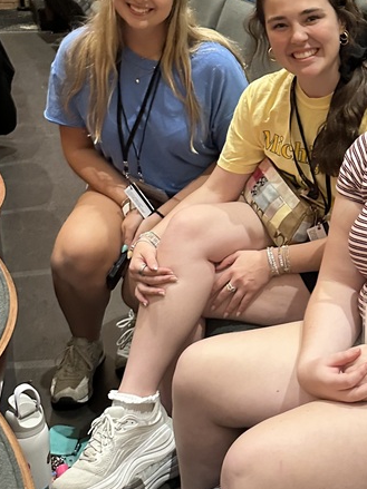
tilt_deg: -19.0
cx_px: 389
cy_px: 185
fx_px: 792
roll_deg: -4.4
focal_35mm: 56
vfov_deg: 34.2
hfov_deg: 24.6
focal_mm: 6.86
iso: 1000
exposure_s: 1/30
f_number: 1.78
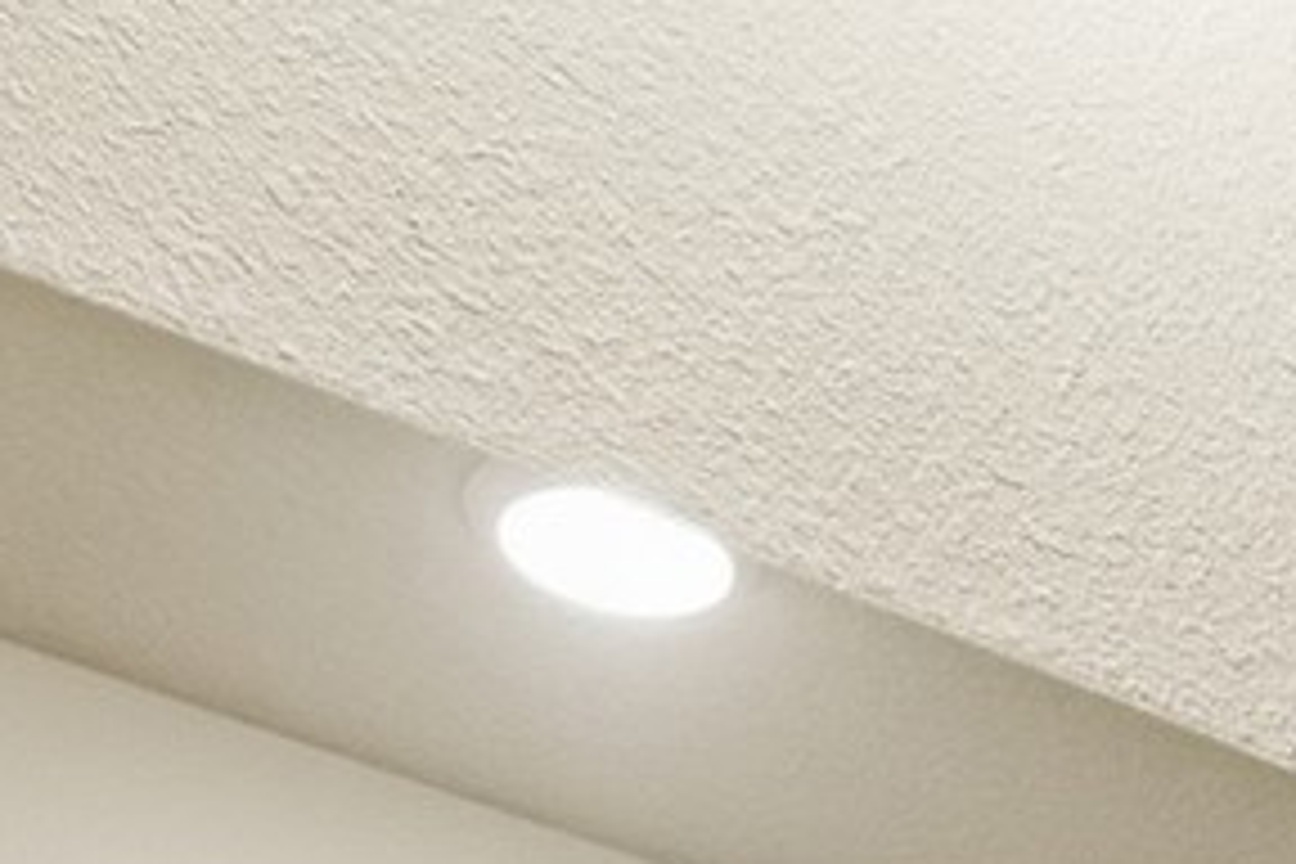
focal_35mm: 113
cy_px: 2956
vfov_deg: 8.8
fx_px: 4068
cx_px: 2464
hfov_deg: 15.2
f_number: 8
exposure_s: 1/60
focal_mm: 15
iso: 250
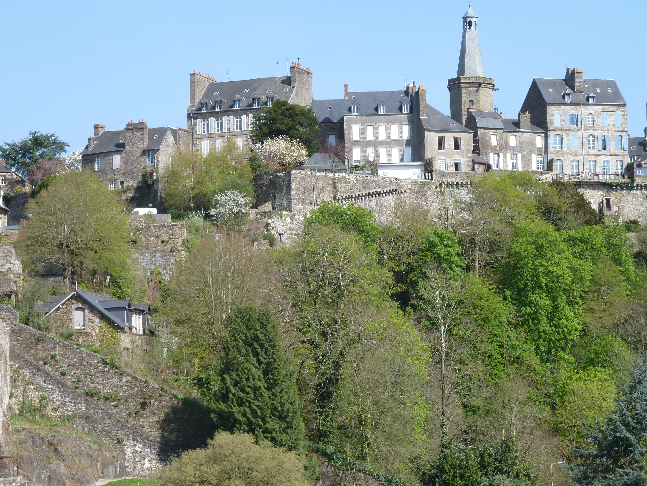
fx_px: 1794
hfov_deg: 20.4
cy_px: 243
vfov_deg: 15.4
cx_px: 324
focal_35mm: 96
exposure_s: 1/320
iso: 80
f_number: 4.3
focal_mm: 15.8
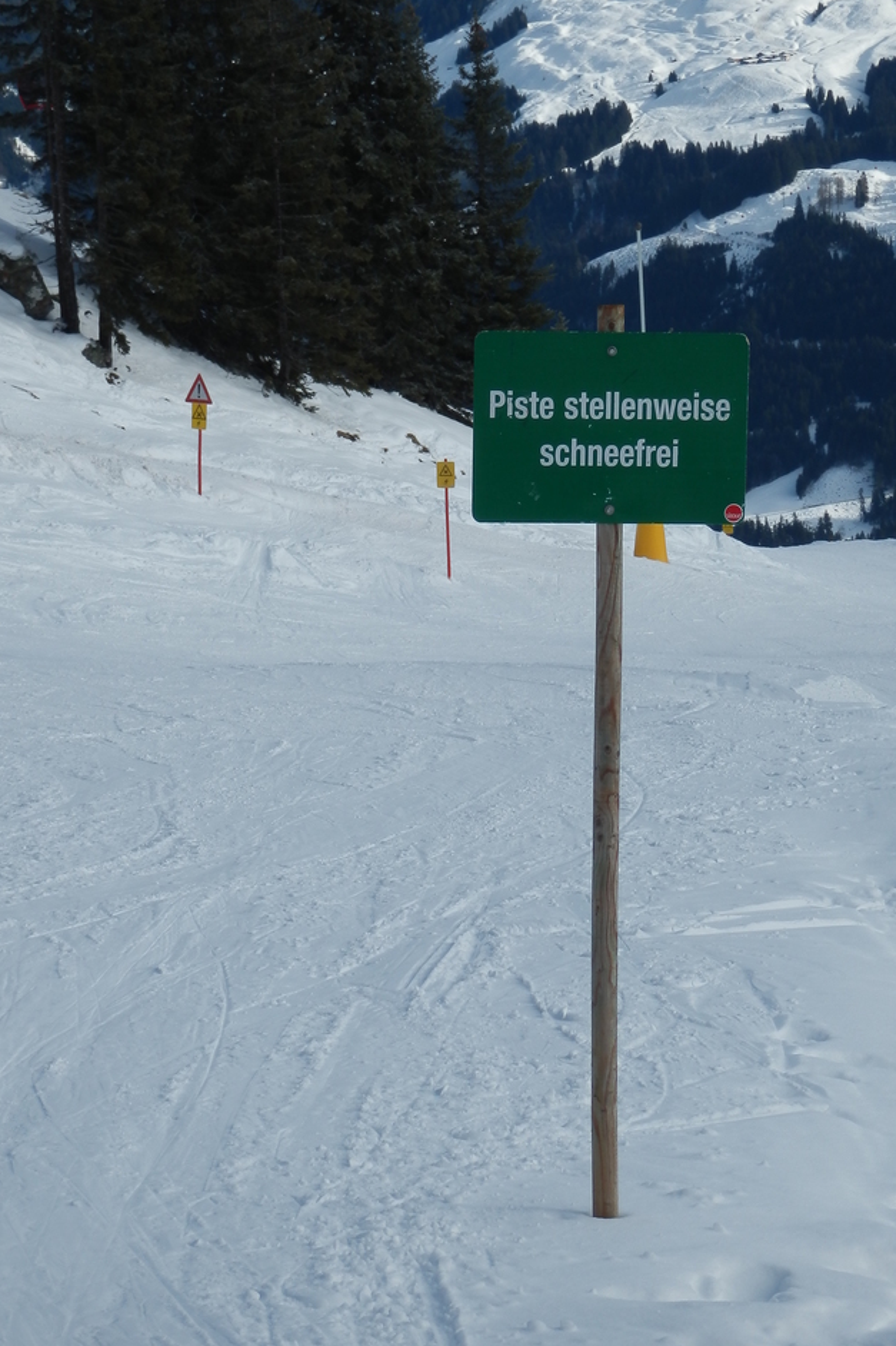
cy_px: 645
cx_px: 433
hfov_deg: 11.4
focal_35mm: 120
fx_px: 4481
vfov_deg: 17.1
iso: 80
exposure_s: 1/640
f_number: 5
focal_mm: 19
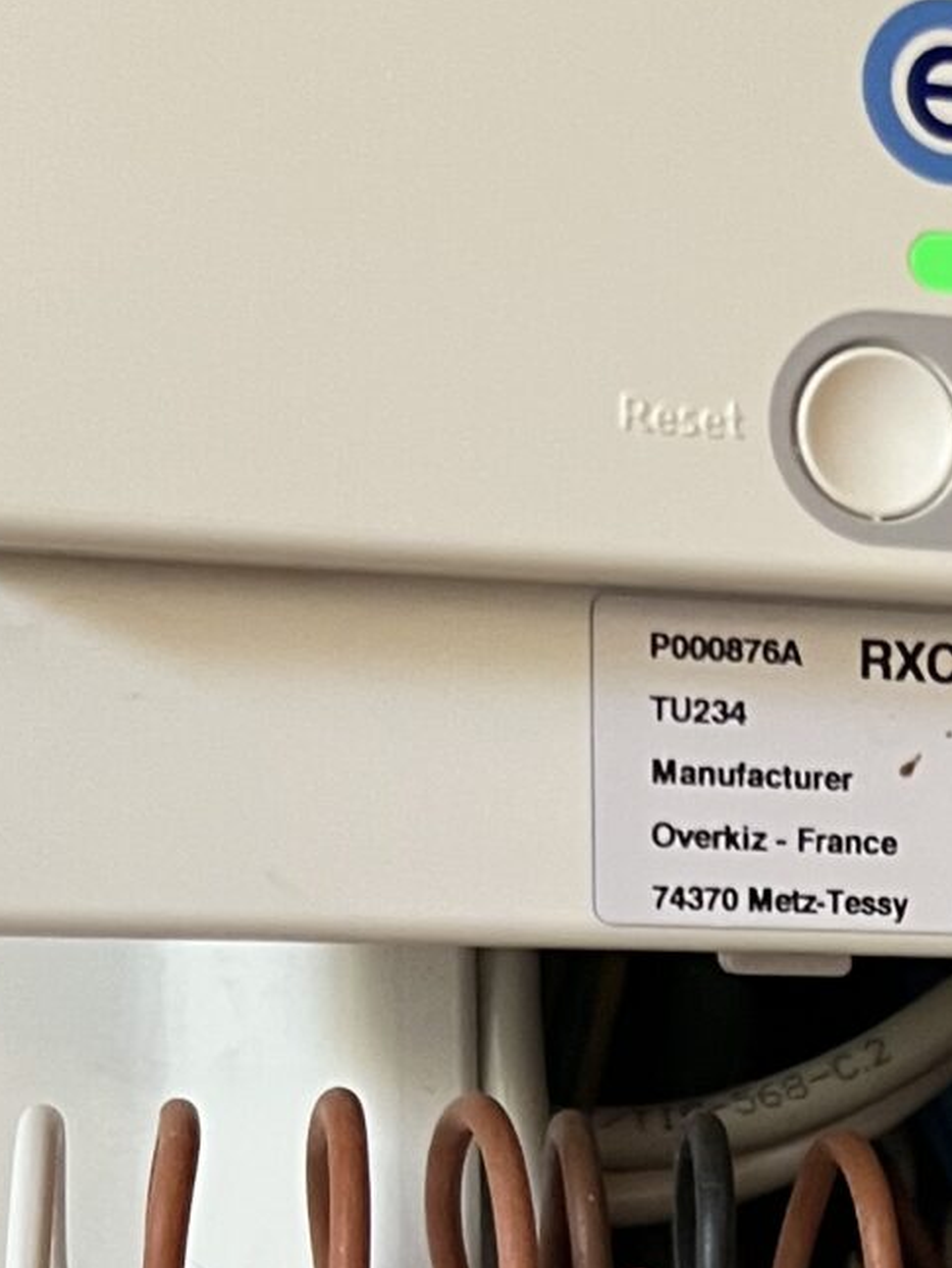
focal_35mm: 103
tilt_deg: -11.2
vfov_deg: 18.0
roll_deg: -1.2
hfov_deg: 13.2
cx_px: 1606
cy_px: 1559
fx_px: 3774
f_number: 1.6
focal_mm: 5.1
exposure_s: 1/60
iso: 200
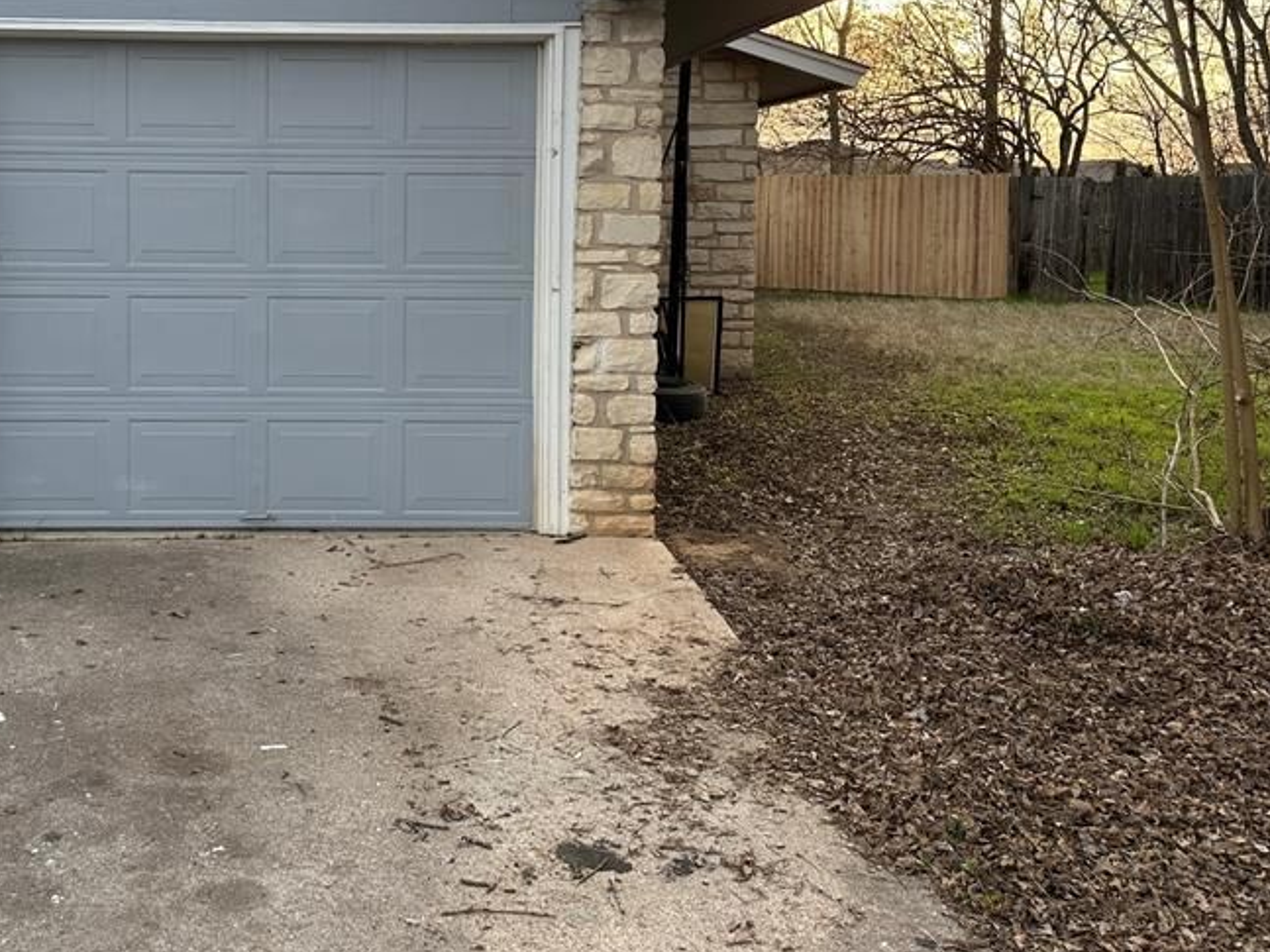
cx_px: 408
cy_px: 271
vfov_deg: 37.0
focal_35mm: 38
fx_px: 1394
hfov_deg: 48.1
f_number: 1.78
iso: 80
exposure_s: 1/630
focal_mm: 6.86
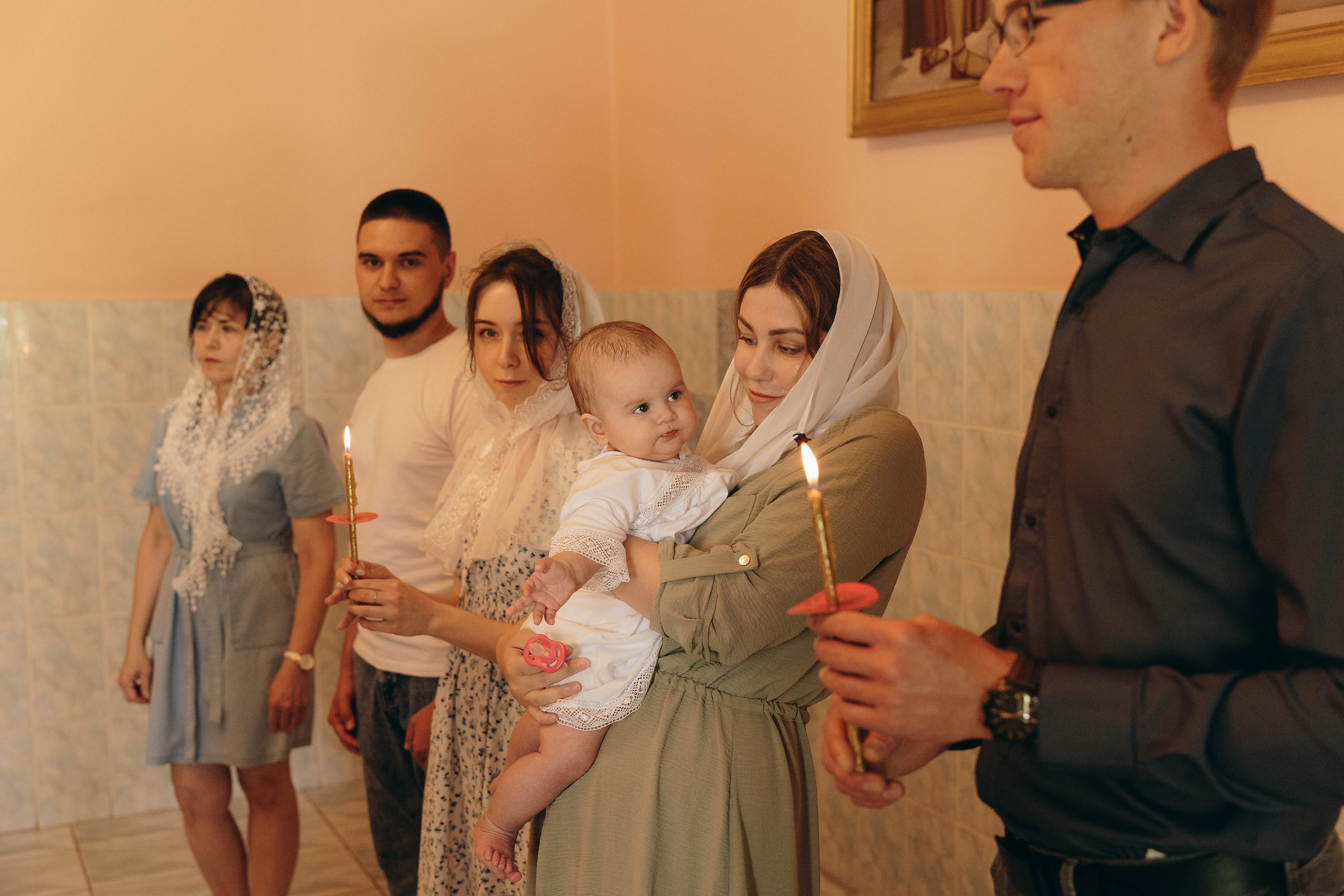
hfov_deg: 46.4
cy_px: 448
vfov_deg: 31.9
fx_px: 1568
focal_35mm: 42
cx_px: 672
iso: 2500
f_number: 3.5
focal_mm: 42
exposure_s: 1/160
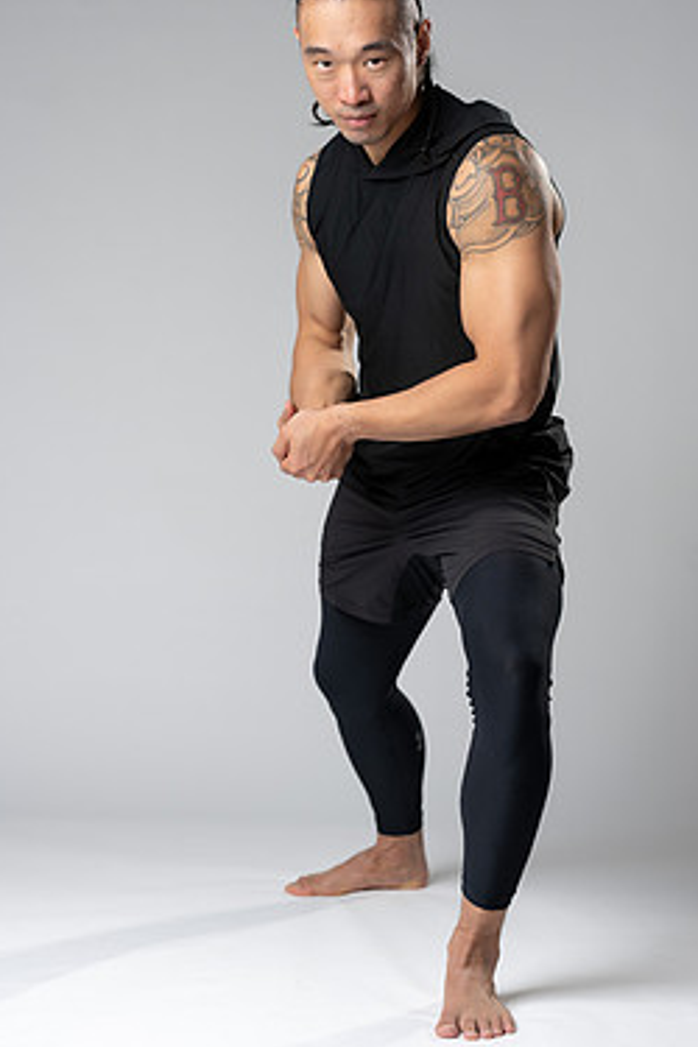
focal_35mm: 102
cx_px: 402
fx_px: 2966
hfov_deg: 13.4
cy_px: 491
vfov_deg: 20.0
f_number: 3.2
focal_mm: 85
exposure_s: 1/160
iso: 200
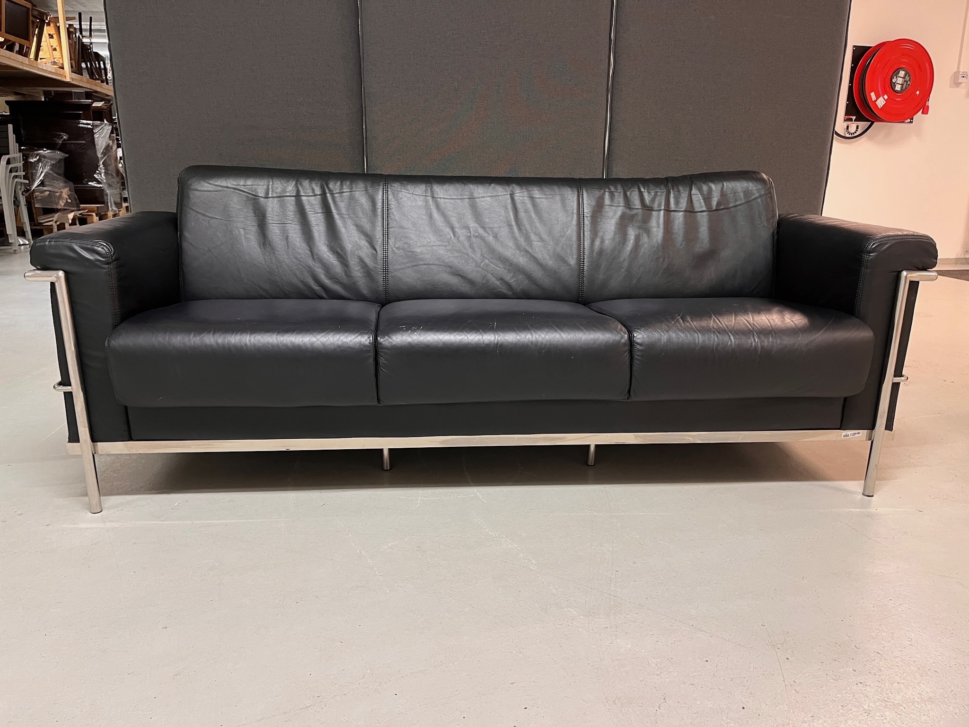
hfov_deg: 67.3
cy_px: 364
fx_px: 728
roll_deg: +0.4
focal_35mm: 26
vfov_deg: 53.1
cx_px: 484
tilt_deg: -14.5
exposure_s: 1/50
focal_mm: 5.1
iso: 125
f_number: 1.6
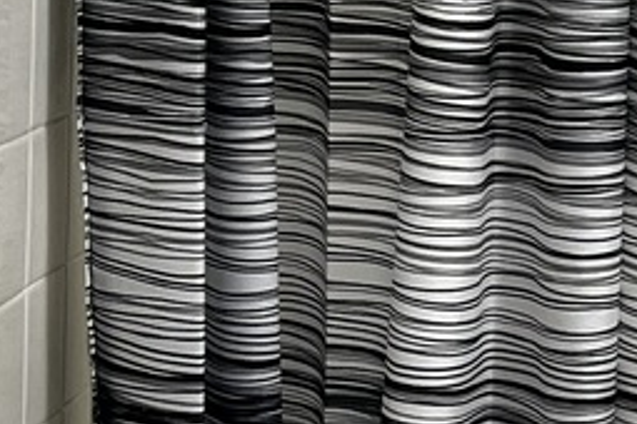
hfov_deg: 12.8
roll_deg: -4.2
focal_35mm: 153
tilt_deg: -11.2
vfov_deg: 8.9
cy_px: 404
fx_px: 2707
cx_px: 934
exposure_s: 1/120
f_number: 1.5
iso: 125
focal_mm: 5.7
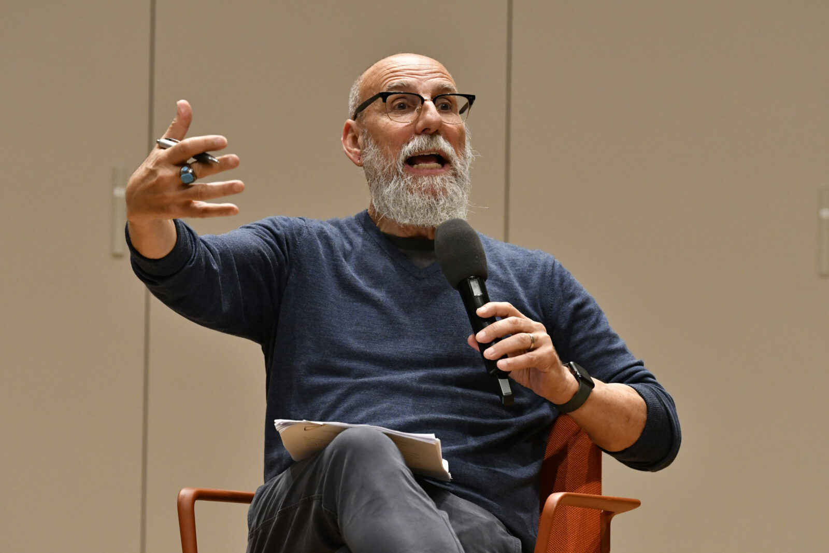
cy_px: 276
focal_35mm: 255
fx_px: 5870
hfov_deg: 8.1
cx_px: 414
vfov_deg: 5.4
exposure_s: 1/400
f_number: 4
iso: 3200
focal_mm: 170
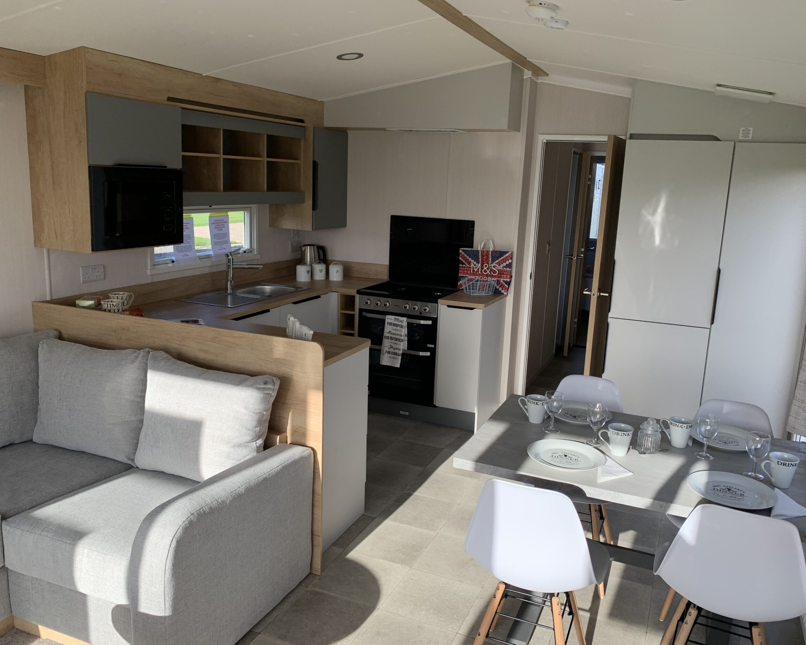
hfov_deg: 62.2
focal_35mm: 28
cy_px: 325
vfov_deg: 51.5
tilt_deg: -12.3
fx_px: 668
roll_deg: -1.0
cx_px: 426
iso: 25
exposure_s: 1/534
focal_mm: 4.25
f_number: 1.8
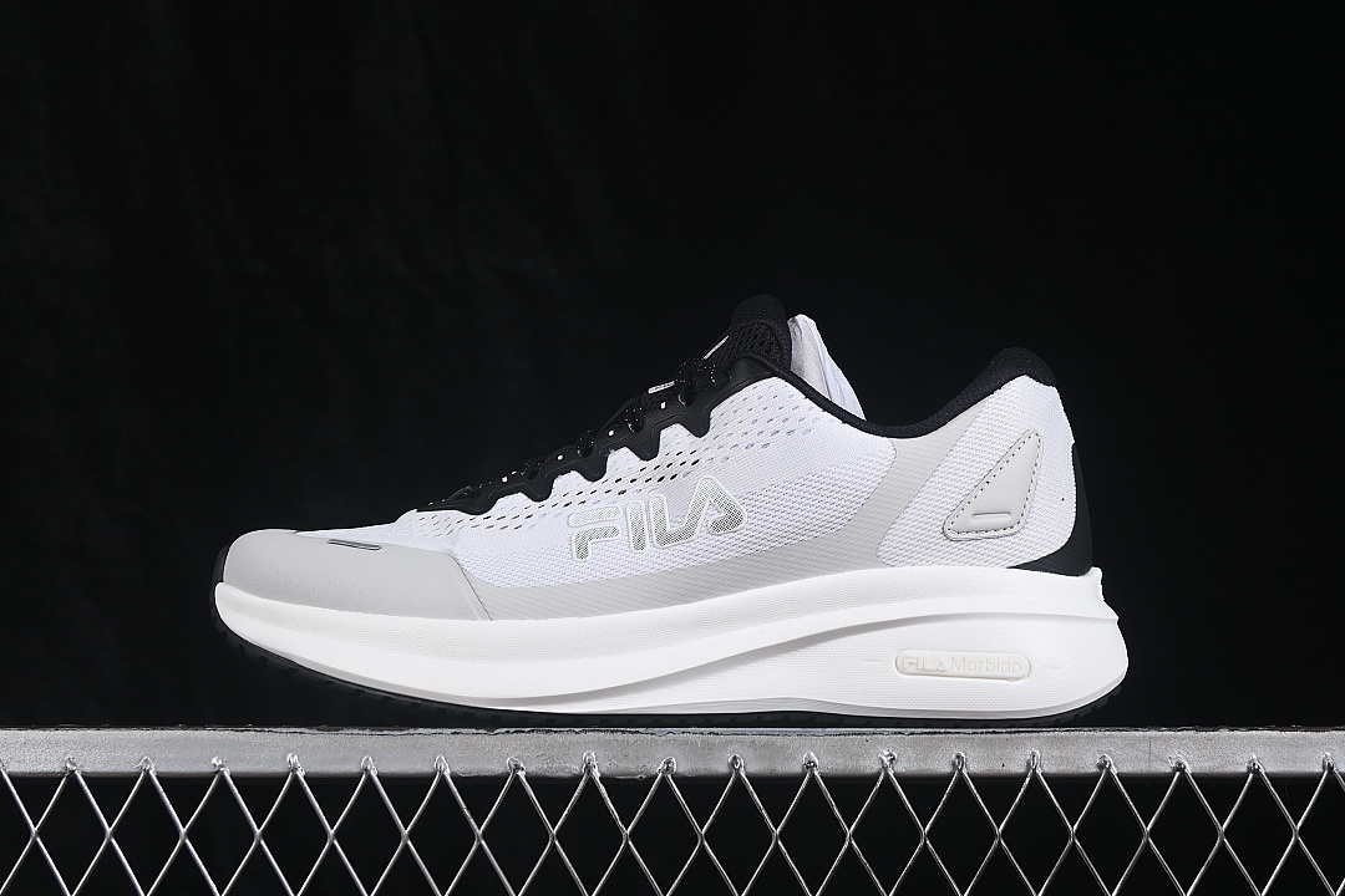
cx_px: 672
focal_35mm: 75
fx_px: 2802
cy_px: 448
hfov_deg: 27.0
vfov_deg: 18.2
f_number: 8
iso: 160
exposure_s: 1/80
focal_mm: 50
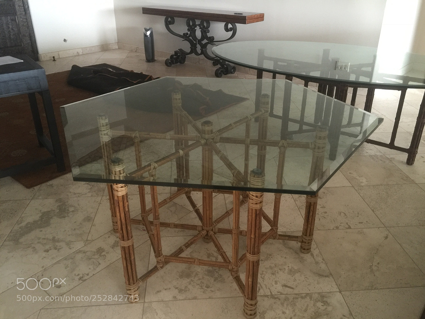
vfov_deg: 48.2
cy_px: 160
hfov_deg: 61.7
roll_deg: -0.4
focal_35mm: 29
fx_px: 356
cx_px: 212
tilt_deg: -27.2
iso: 125
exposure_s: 1/15
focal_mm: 4.15
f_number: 2.2
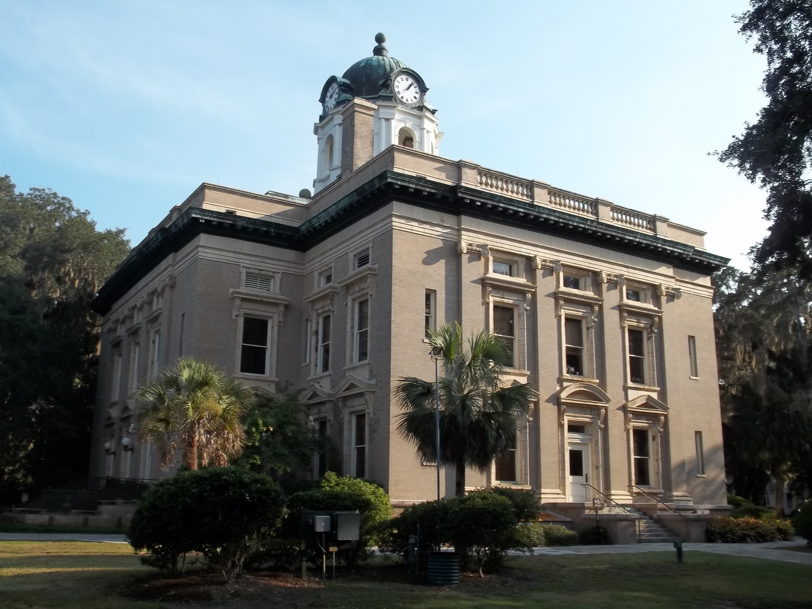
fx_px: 798
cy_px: 306
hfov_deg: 54.0
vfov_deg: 41.8
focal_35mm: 34
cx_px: 397
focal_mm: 5.9
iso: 64
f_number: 8
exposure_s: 1/100
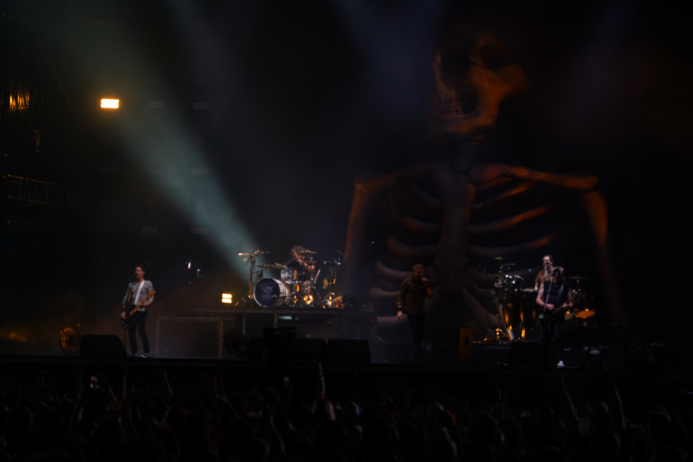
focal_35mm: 105
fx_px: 2021
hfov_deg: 19.5
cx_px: 346
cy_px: 231
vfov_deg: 13.0
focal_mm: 105
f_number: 4
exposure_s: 1/125
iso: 160
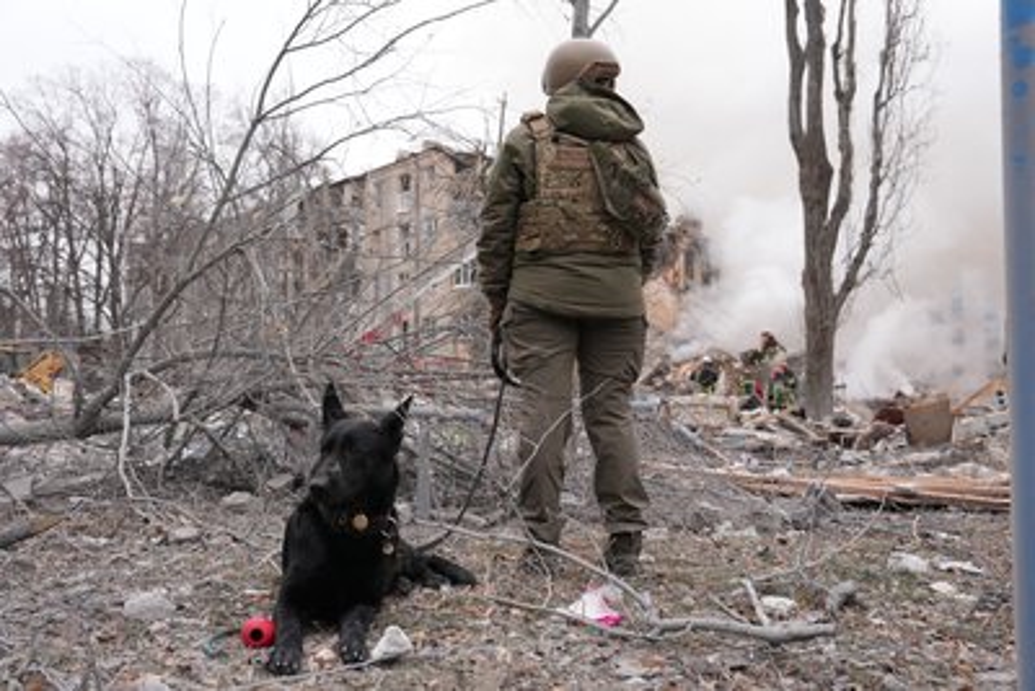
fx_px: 892
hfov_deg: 60.3
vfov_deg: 42.4
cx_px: 518
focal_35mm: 31
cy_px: 346
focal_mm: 31
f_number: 4
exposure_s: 1/60
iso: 80
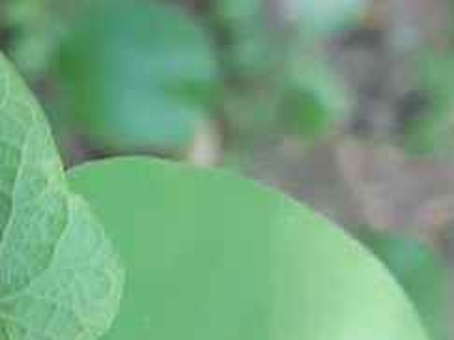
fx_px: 931
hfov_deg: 24.6
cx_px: -105
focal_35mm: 71
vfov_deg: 20.3
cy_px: 298
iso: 160
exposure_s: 1/50
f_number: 1.9
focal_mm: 3.6
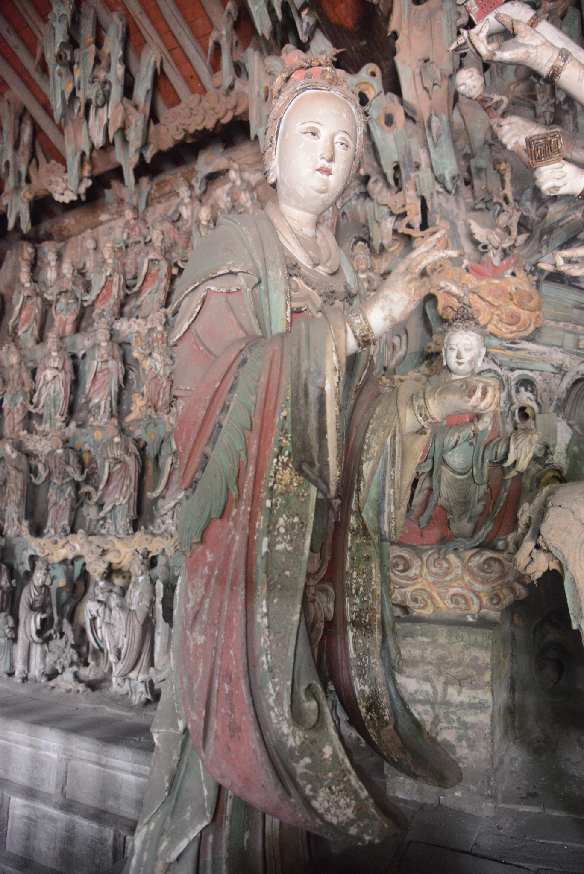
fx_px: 583
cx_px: 292
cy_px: 437
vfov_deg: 73.7
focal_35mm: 24
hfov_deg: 53.2
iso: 6400
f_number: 4
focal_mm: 24
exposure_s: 1/60
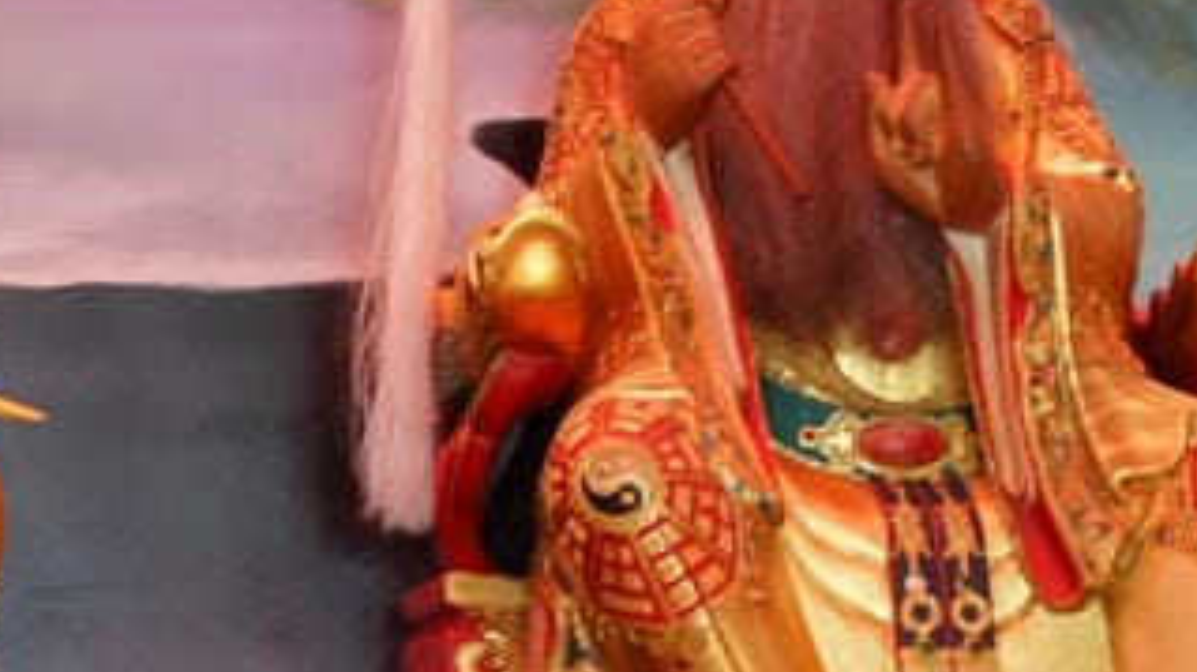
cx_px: -477
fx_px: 4378
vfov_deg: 8.8
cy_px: 191
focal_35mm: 138
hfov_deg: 14.7
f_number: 2
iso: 2000
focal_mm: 35
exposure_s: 1/30
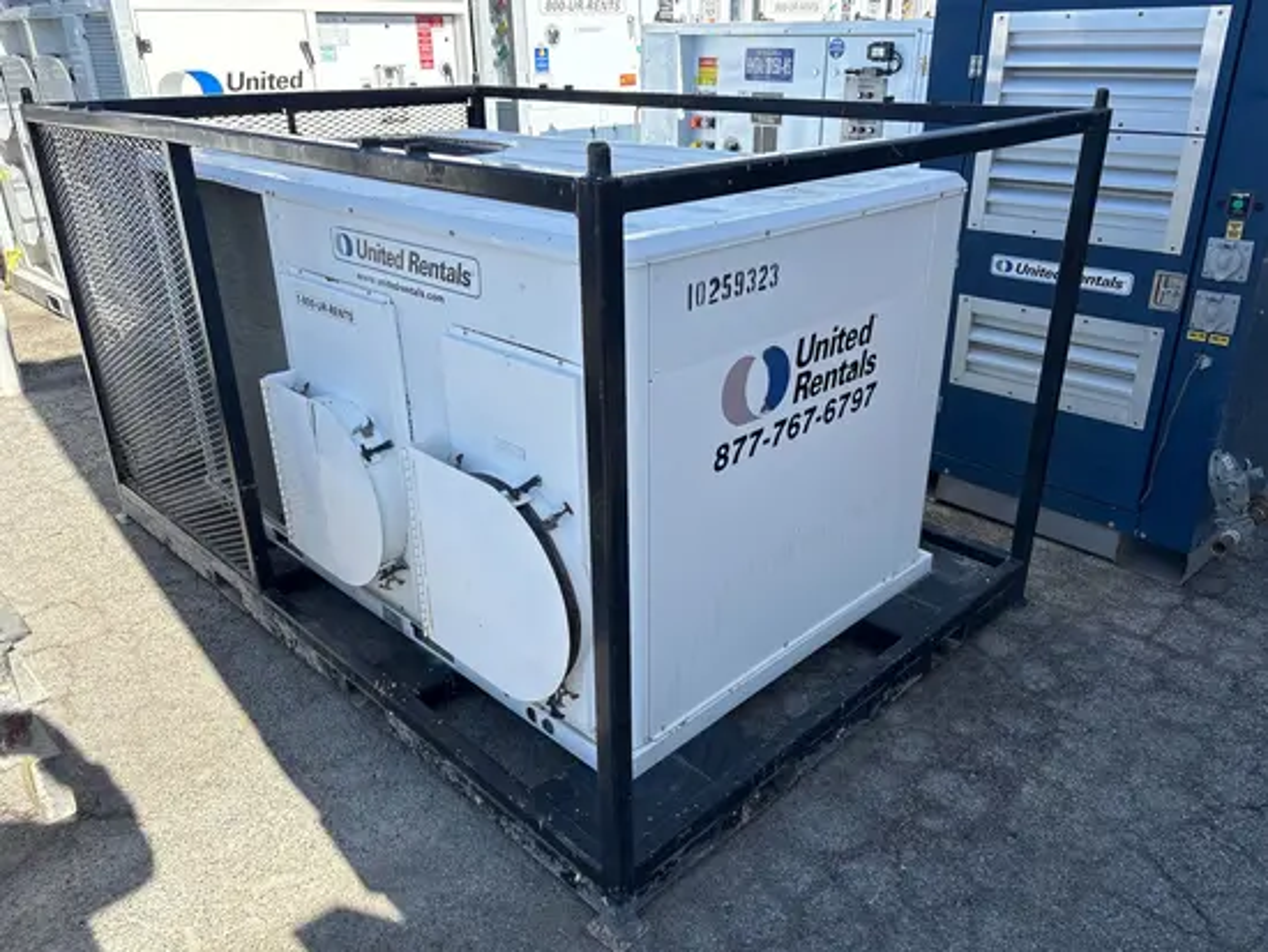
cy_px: 476
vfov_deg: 53.1
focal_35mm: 26
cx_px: 634
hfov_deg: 67.3
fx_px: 953
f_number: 1.6
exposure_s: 1/1451
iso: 50
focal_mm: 5.96
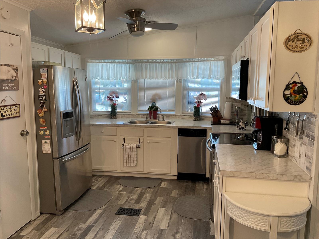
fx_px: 267
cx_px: 160
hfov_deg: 61.7
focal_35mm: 29
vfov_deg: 48.2
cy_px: 120
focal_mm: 3
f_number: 1.8
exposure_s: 1/60
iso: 64
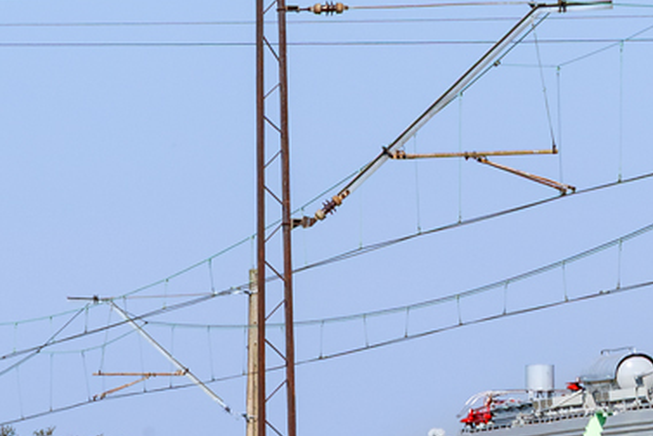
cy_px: 504
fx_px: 9240
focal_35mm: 509
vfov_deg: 2.7
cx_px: 549
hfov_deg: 4.0
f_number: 9
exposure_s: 1/500
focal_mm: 80
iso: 200
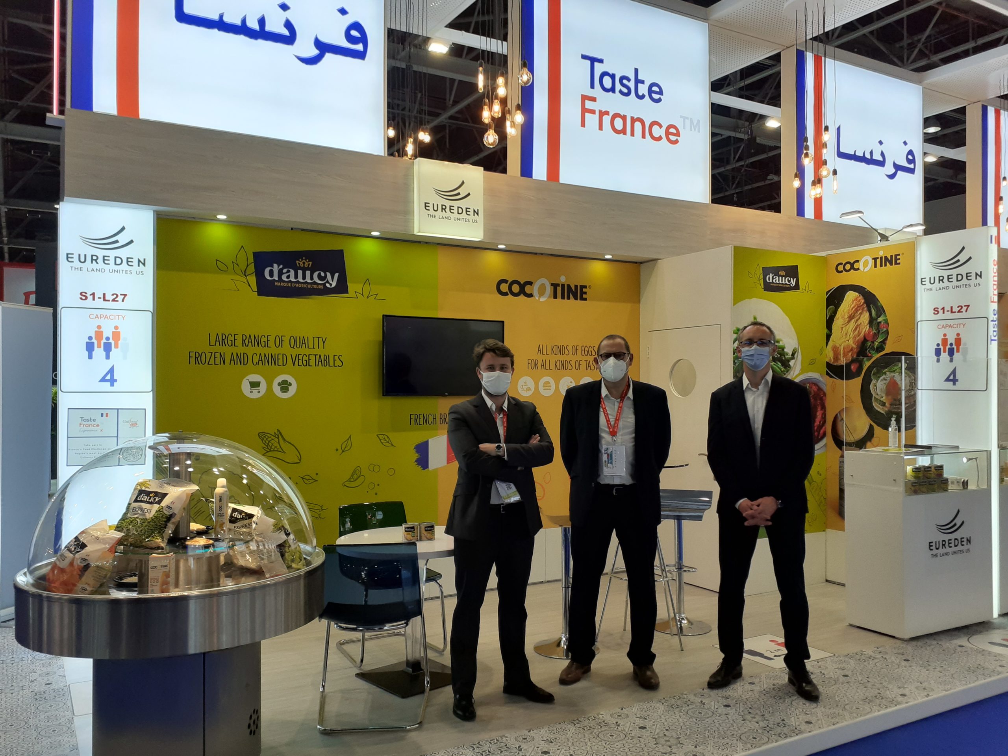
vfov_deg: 51.4
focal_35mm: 27
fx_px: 786
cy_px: 378
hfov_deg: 65.3
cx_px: 504
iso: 40
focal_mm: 3.6
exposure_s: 1/146
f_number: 1.9
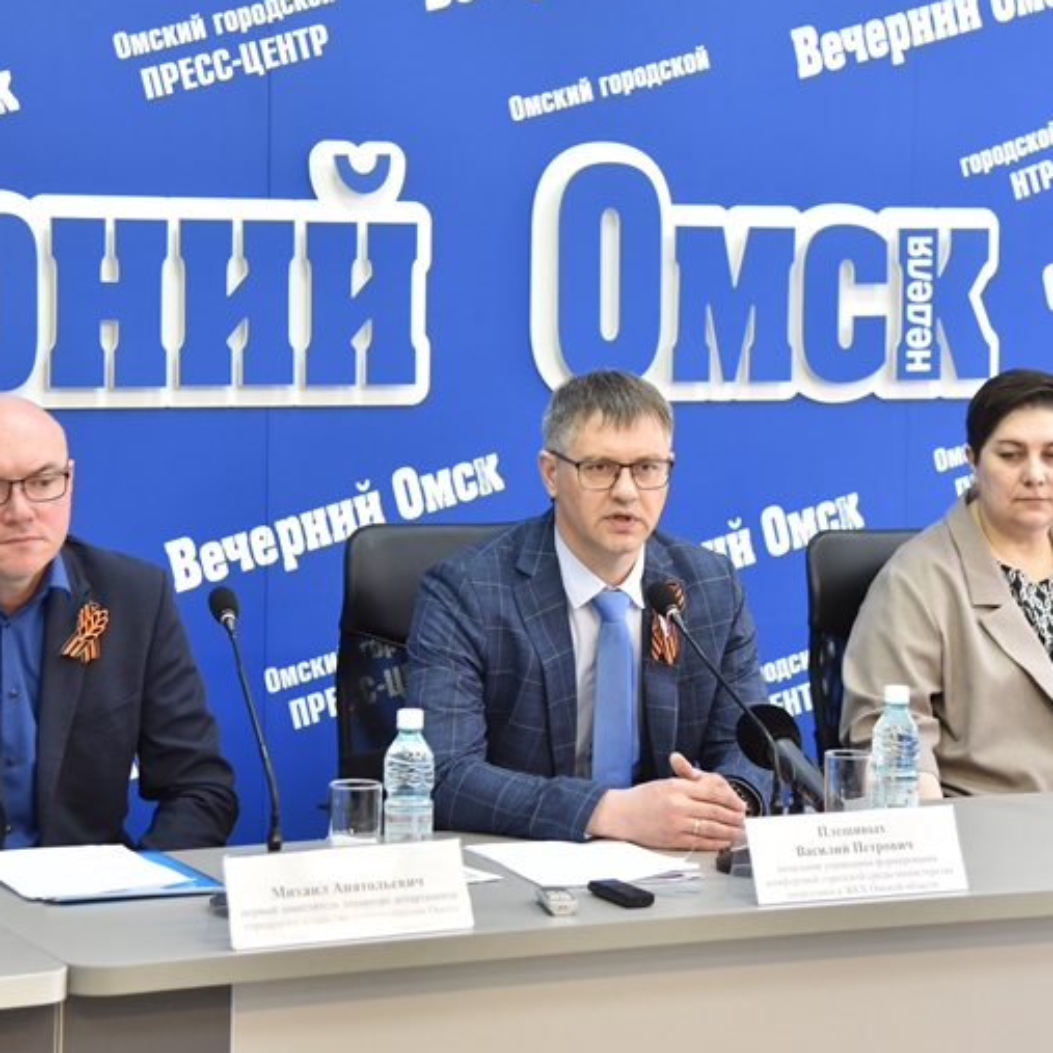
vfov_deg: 20.4
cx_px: 492
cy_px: 525
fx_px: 2925
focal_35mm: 85
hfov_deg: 20.4
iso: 1400
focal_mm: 66
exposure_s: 1/200
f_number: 4
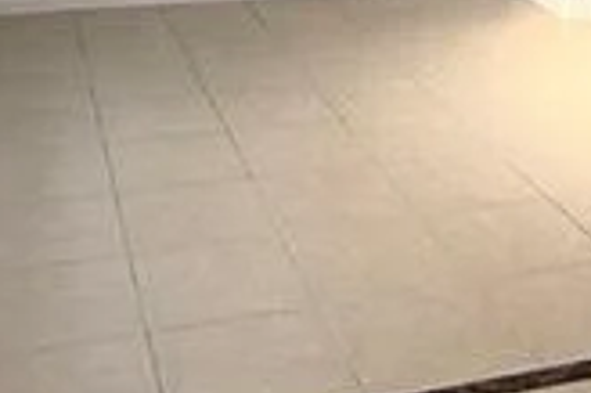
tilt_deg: -3.6
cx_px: 414
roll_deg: -0.8
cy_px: -213
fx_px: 1164
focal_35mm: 71
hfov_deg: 28.2
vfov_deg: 17.1
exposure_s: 1/173
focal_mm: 2.22
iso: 64
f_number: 2.2
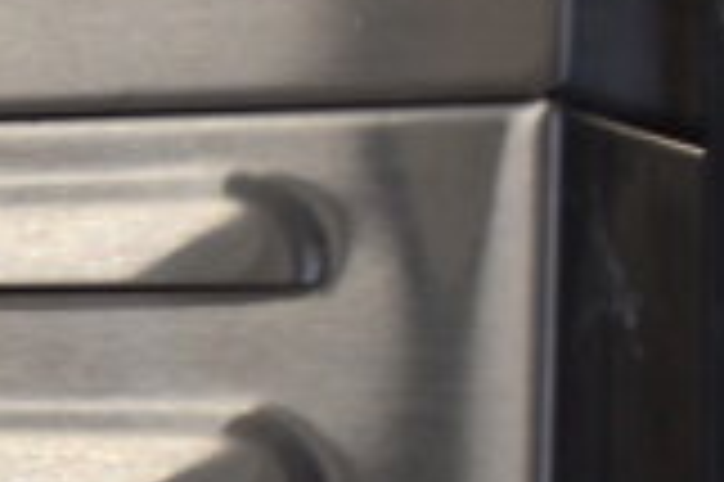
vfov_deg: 8.9
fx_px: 3092
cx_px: -612
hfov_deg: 12.2
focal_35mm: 154
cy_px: 417
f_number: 4
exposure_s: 1/40
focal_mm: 27
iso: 500
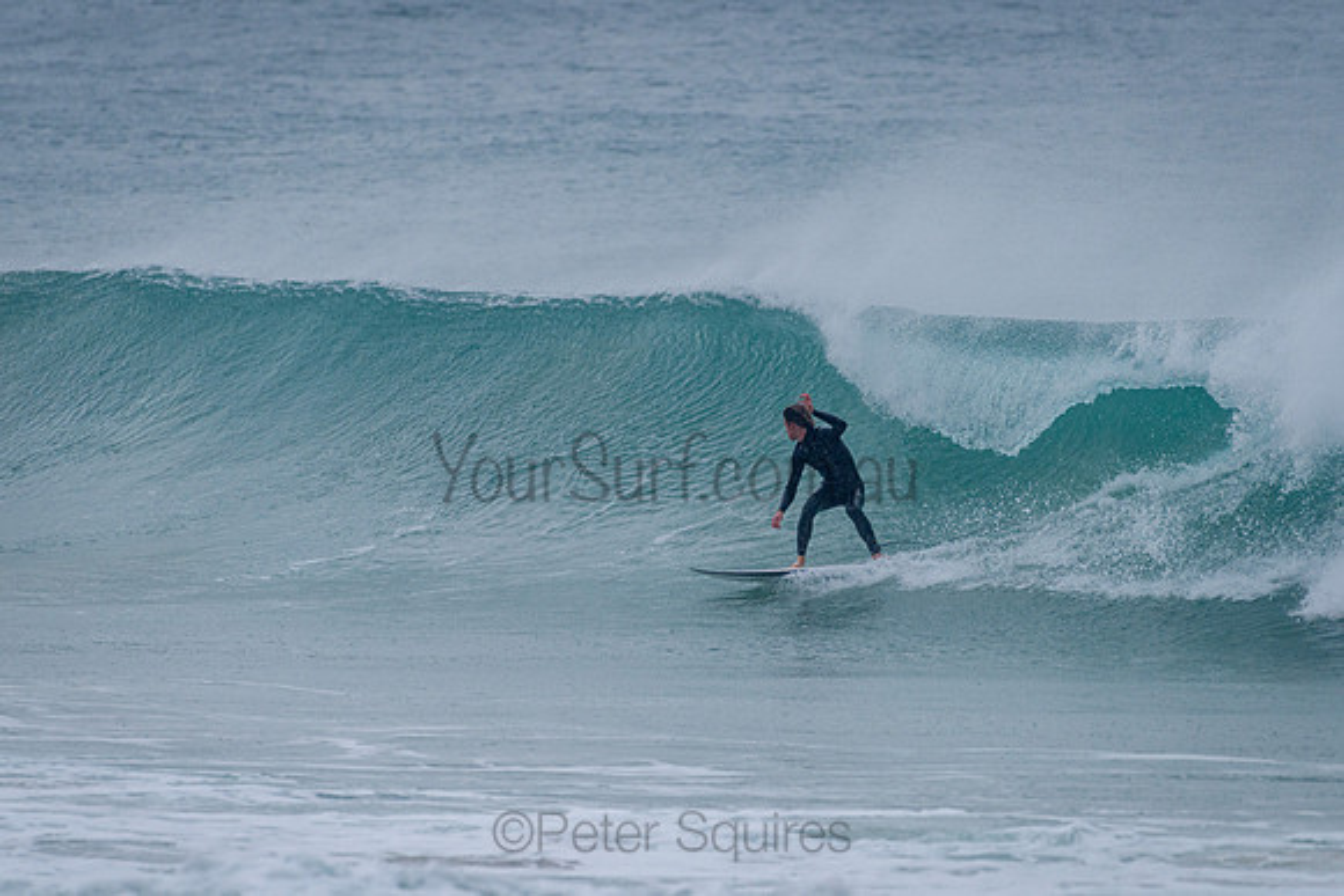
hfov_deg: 3.4
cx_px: 672
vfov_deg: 2.2
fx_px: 22872
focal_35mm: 613
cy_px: 448
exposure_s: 1/2000
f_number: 5.6
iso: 560
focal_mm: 500
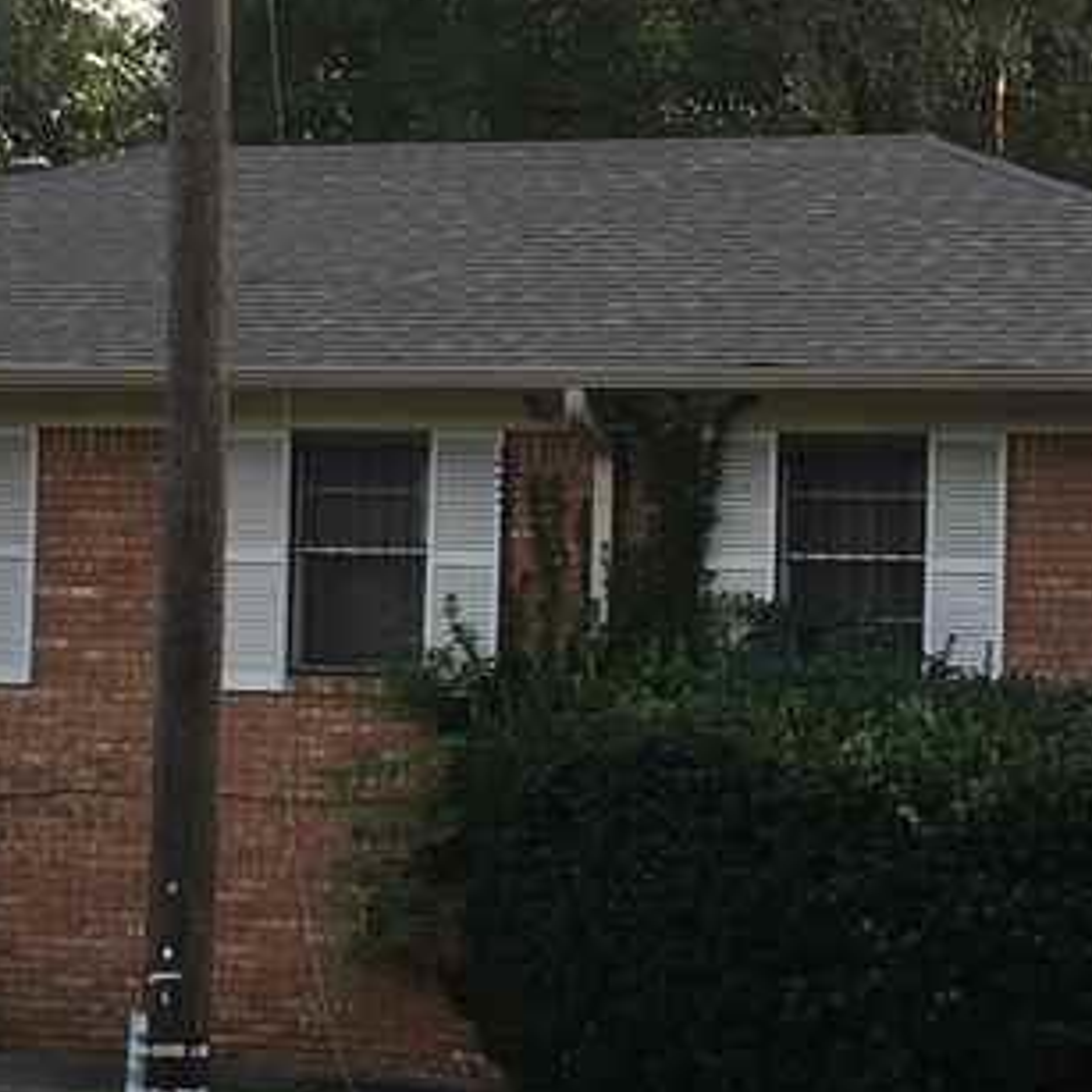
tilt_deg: +2.3
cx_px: 751
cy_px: 651
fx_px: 3819
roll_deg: -1.3
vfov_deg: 16.3
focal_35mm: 107
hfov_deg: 16.2
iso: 25
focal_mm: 4.15
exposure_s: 1/149
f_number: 2.2
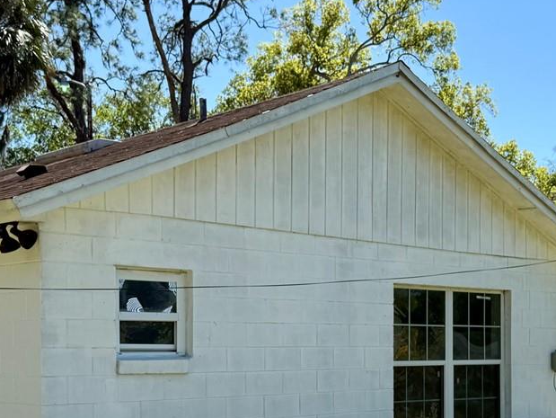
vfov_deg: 23.2
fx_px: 996
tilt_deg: -0.5
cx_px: 350
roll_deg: +0.3
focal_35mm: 62
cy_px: 357
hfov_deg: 31.0
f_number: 1.78
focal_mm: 6.76
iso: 80
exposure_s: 1/3953
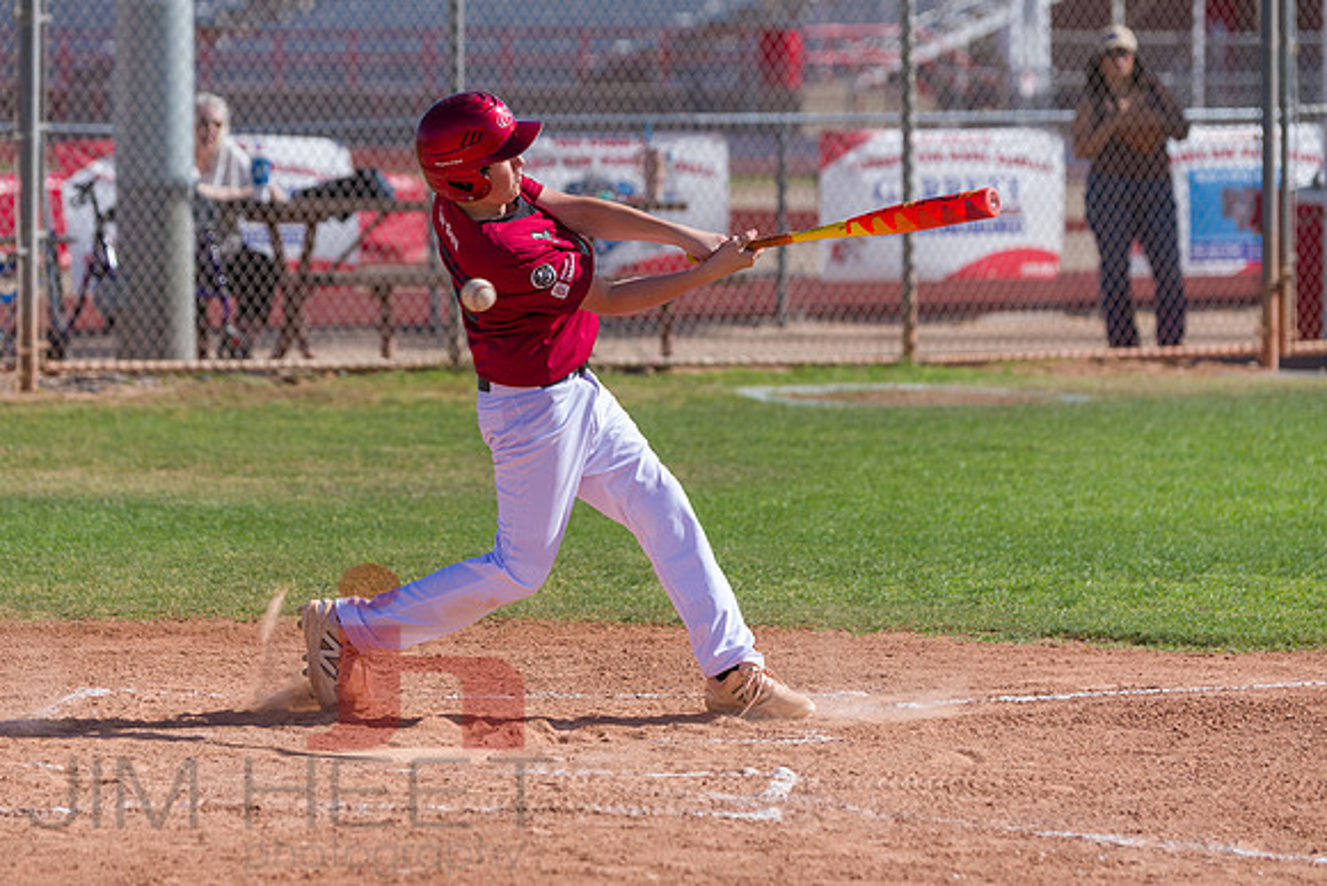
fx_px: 9316
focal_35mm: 253
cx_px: 633
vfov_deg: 5.4
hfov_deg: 8.1
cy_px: 466
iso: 500
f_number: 6.3
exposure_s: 1/2000
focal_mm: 240
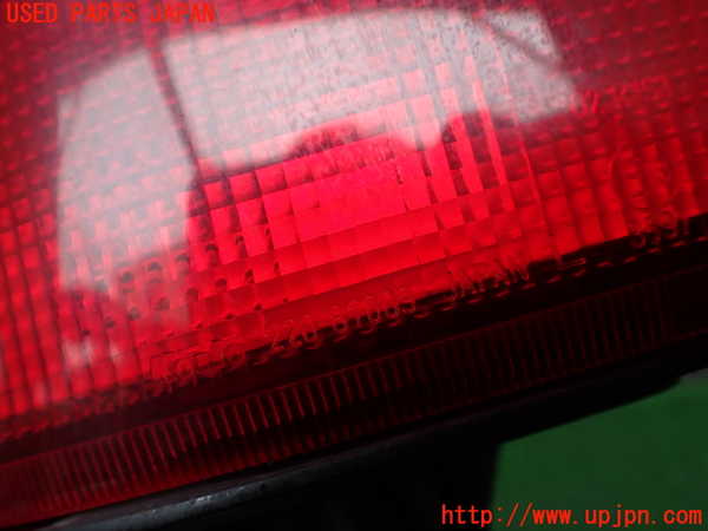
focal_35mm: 30
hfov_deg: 60.0
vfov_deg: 46.8
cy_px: 266
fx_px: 614
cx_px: 354
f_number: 2.3
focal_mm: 5.4
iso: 160
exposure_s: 1/125
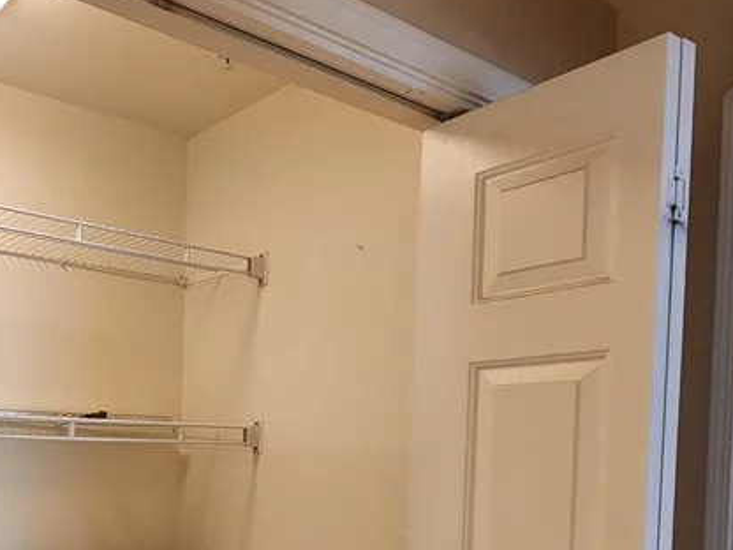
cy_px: 469
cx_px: 74
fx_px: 678
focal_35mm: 32
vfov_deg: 41.5
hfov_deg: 50.4
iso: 400
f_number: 2.2
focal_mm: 2.2
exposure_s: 1/60
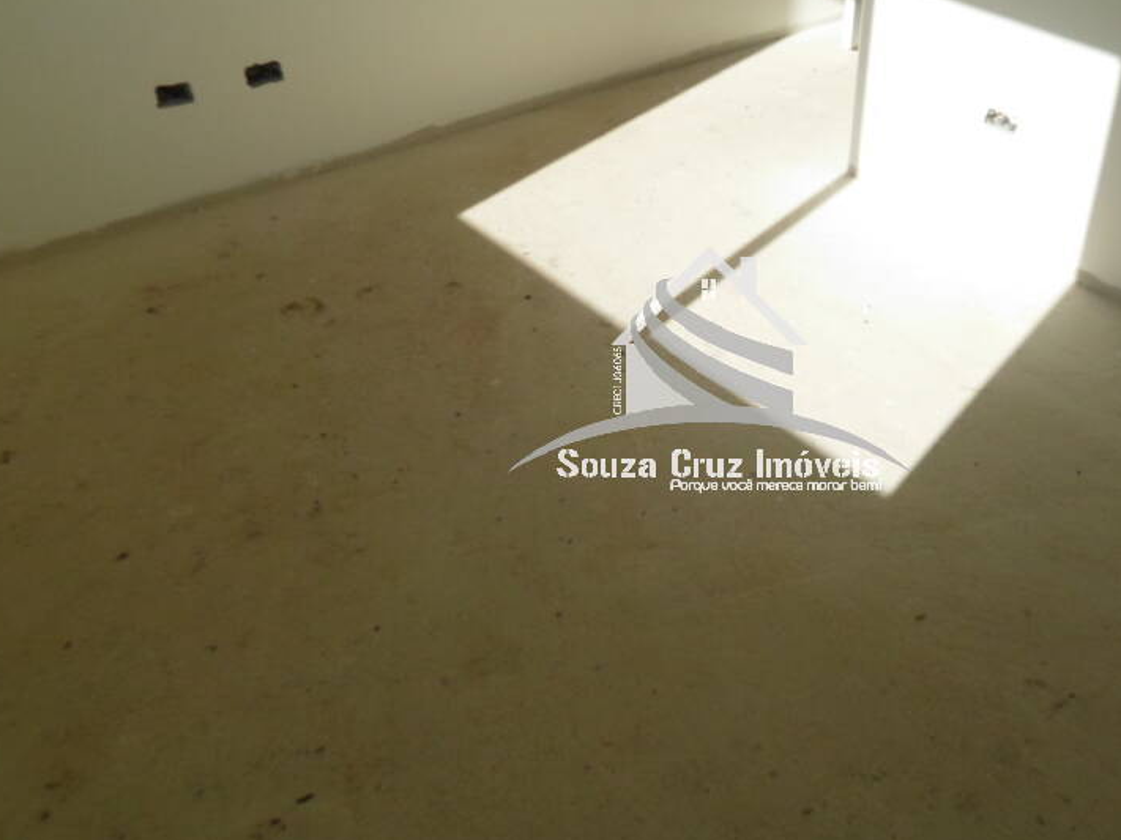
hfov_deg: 50.8
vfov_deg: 39.6
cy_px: 370
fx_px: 1166
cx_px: 709
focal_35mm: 36
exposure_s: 1/1500
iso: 80
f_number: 2.5
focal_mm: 4.5
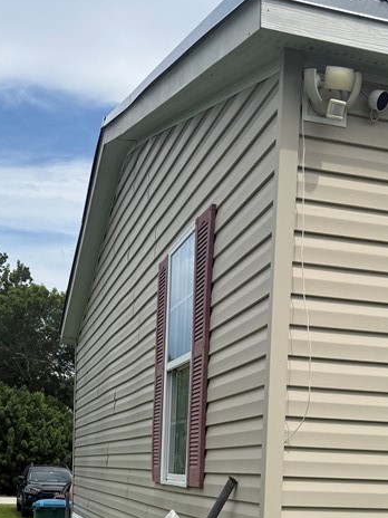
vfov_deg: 33.3
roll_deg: -2.4
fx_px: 792
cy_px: 511
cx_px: 225
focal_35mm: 53
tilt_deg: -2.9
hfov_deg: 27.5
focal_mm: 6.76
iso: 80
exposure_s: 1/5714
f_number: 1.78
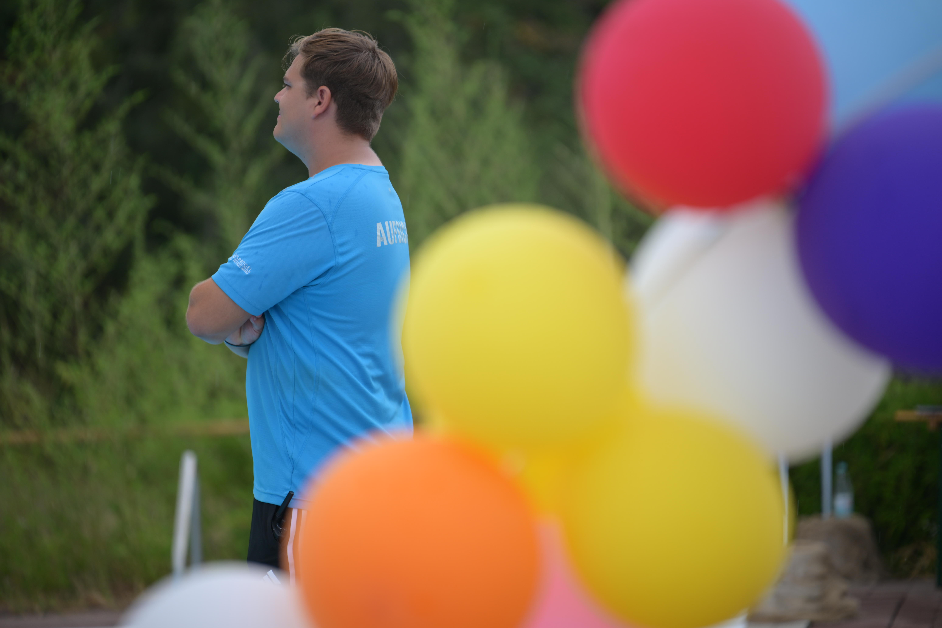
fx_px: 3925
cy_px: 314
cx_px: 471
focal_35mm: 150
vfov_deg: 9.1
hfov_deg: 13.7
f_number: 2.8
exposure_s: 1/200
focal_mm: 150
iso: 160
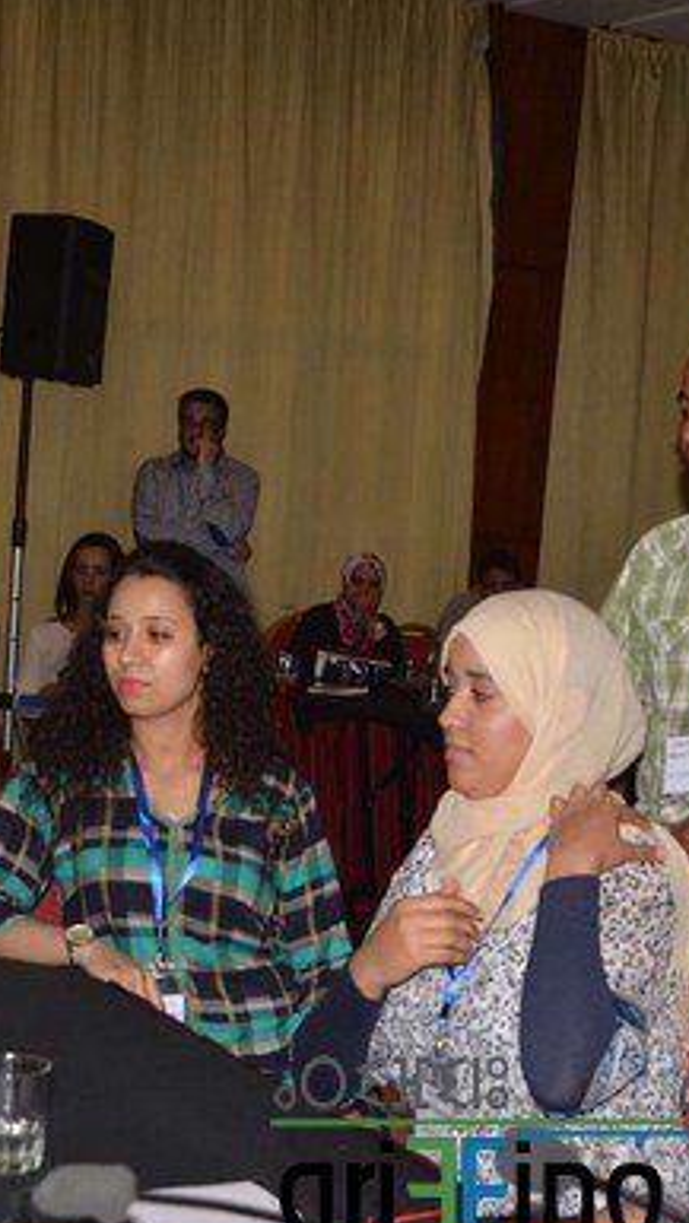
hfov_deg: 17.1
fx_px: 2268
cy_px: 615
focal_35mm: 70
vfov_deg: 30.2
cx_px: 560
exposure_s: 1/60
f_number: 4
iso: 100
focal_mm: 25
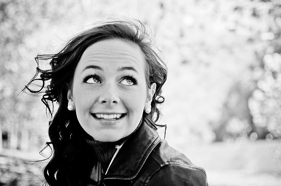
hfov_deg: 37.9
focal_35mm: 52
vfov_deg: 25.7
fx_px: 409
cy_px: 93
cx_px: 140
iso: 200
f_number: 2
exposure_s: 1/1600
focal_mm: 35
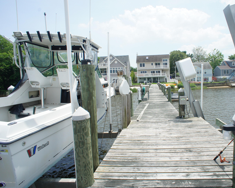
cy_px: 91
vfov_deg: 51.5
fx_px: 195
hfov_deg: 61.5
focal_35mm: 28
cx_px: 145
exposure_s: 1/250
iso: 200
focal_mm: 16
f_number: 11
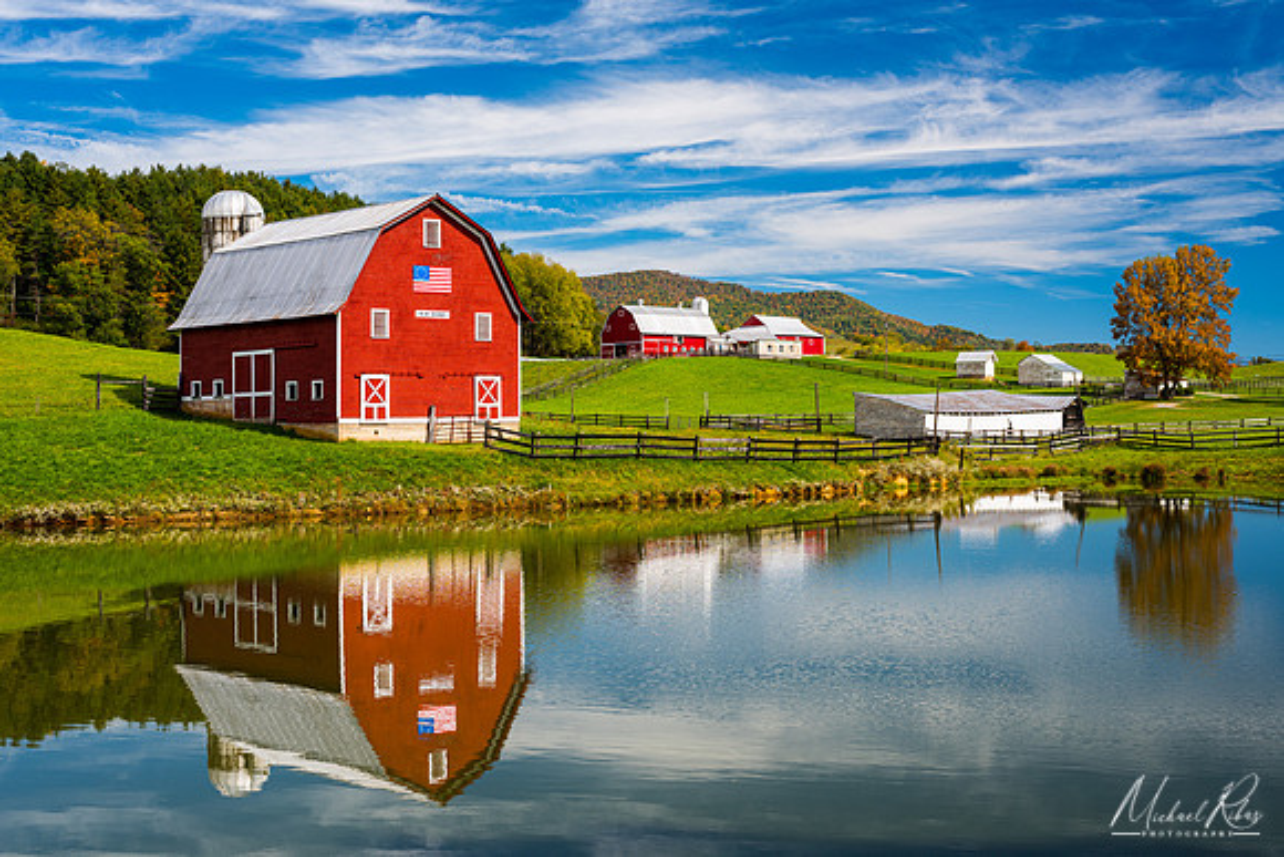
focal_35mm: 50
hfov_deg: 39.6
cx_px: 642
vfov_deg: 27.0
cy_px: 428
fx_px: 1784
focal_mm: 50
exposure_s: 1/40
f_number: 11
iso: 64
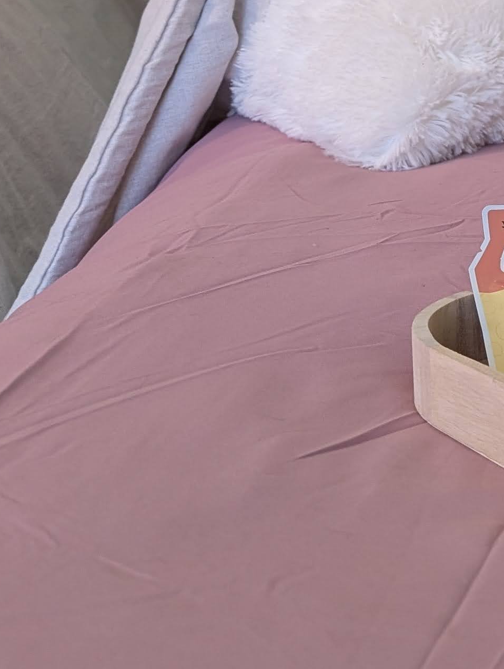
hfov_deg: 17.4
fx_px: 1491
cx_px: 741
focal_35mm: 77
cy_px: -84
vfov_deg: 23.6
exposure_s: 1/36
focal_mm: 6.9
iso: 361
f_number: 1.68
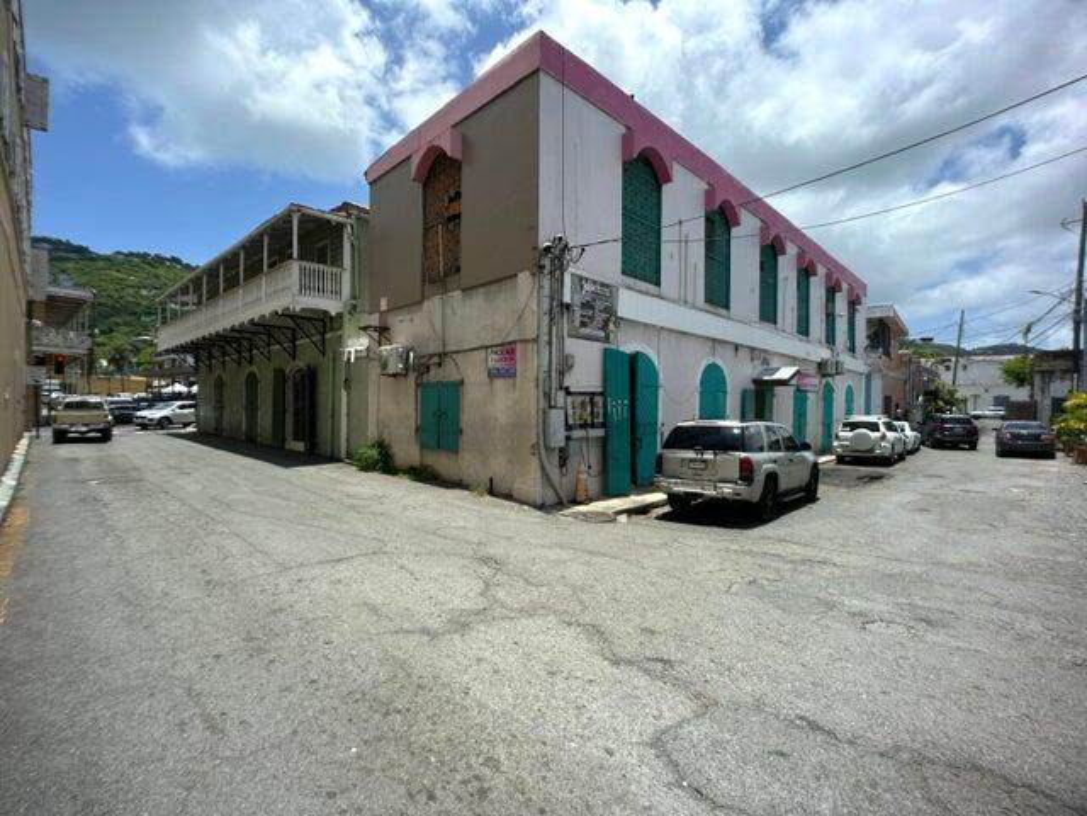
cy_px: 408
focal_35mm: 24
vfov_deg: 56.8
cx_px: 544
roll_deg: -0.3
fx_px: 754
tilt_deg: +0.2
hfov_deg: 71.6
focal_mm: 6.86
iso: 80
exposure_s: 1/5263
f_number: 1.78
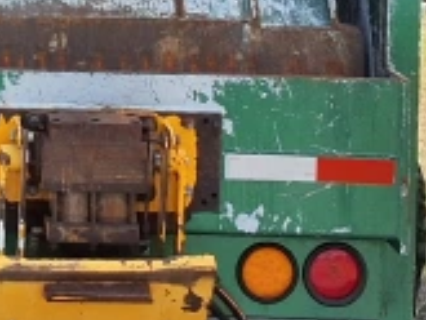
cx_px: -88
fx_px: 1675
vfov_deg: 10.6
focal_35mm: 136
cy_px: -129
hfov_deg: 14.1
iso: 32
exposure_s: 1/1876
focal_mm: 2.91
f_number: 1.9
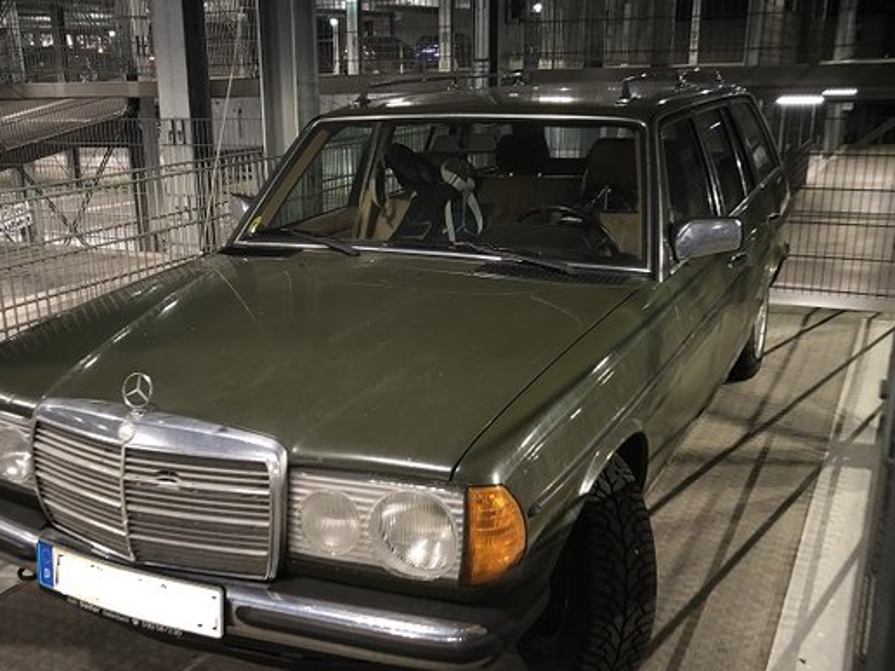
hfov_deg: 48.8
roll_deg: +1.3
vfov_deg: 37.6
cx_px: 375
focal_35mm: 38
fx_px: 982
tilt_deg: -17.3
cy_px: 386
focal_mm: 3.99
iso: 80
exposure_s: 1/4
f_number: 1.8
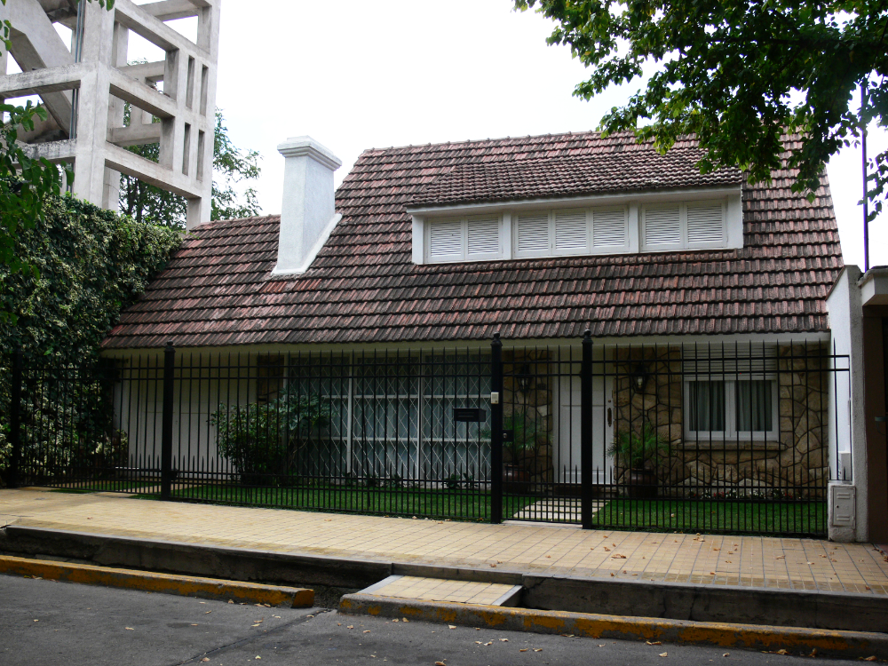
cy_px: 333
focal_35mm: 35
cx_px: 444
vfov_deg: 40.7
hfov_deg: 52.6
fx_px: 898
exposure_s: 1/125
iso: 80
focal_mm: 7.4
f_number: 4.5
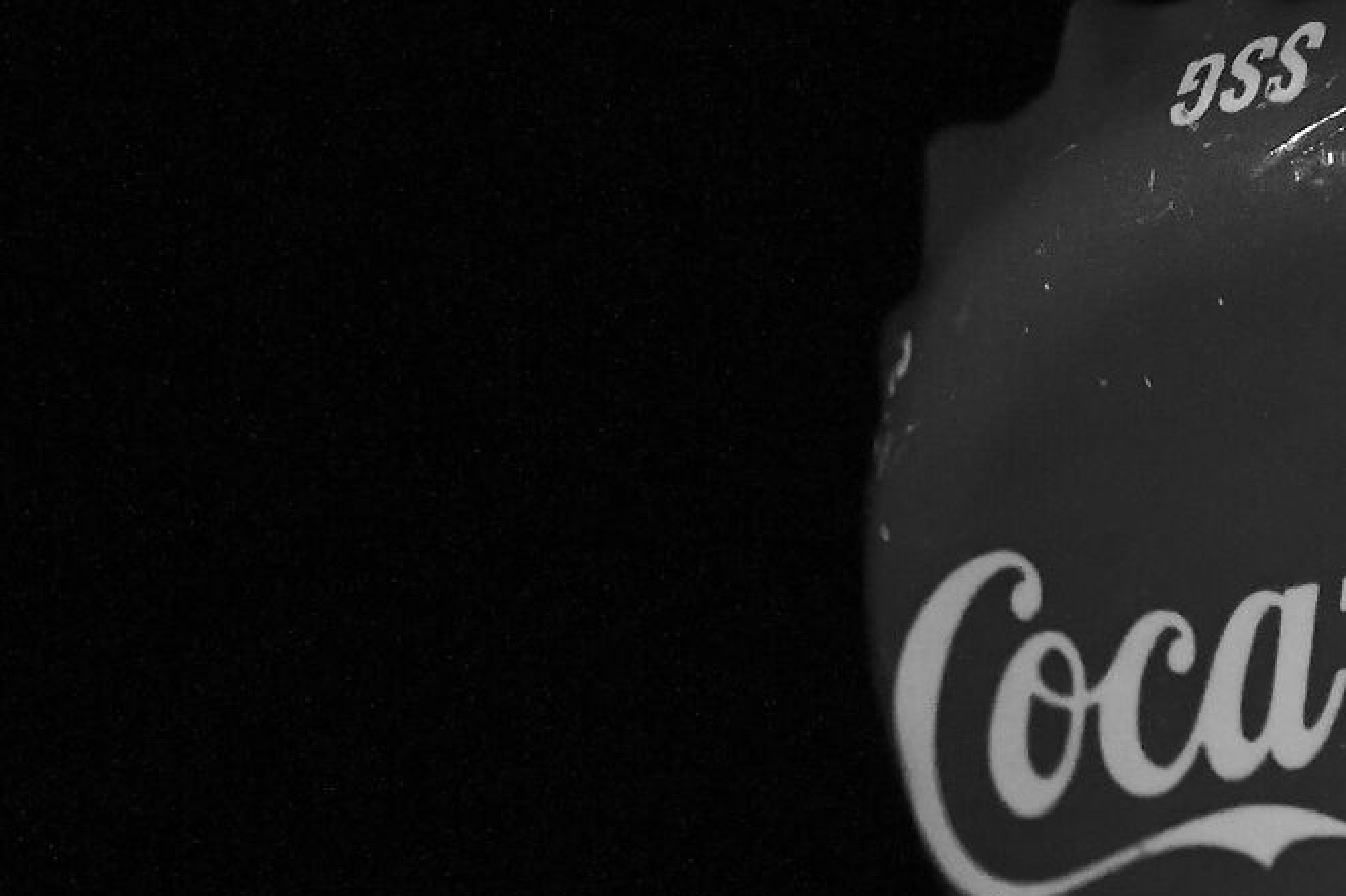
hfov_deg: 9.3
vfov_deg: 6.3
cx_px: 1690
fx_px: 8146
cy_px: 810
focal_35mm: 218
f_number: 16
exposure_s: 1/400
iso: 4000
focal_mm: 60
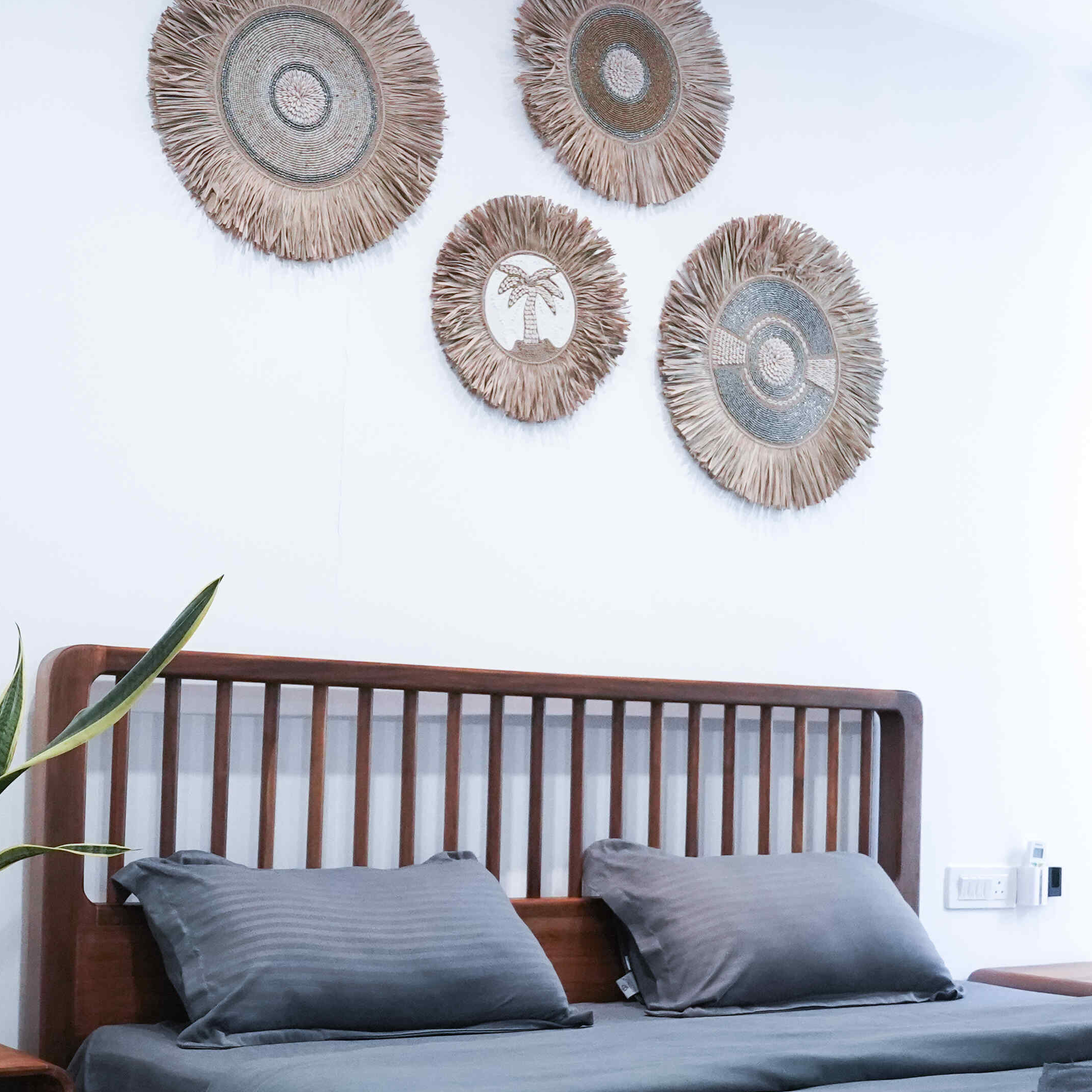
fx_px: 1999
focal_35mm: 56
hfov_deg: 30.5
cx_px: 627
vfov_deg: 30.5
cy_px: 606
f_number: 2.8
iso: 5000
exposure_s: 1/160
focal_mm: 24
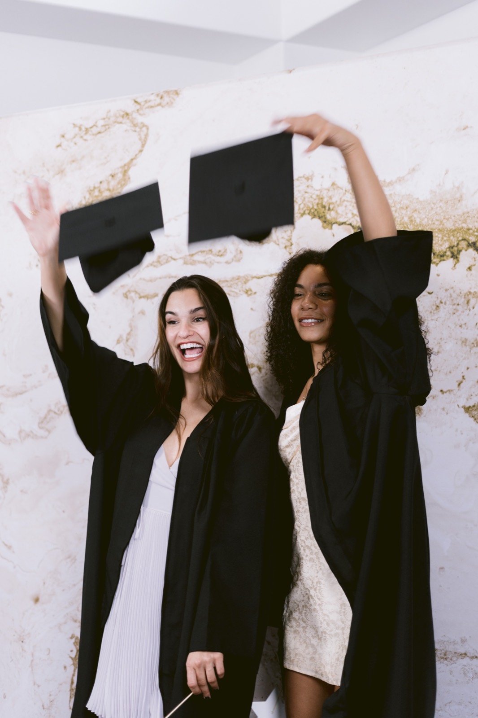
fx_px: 996
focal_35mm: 50
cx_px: 239
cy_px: 359
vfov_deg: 39.6
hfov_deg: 27.0
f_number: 2
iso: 320
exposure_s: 1/200
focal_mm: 50
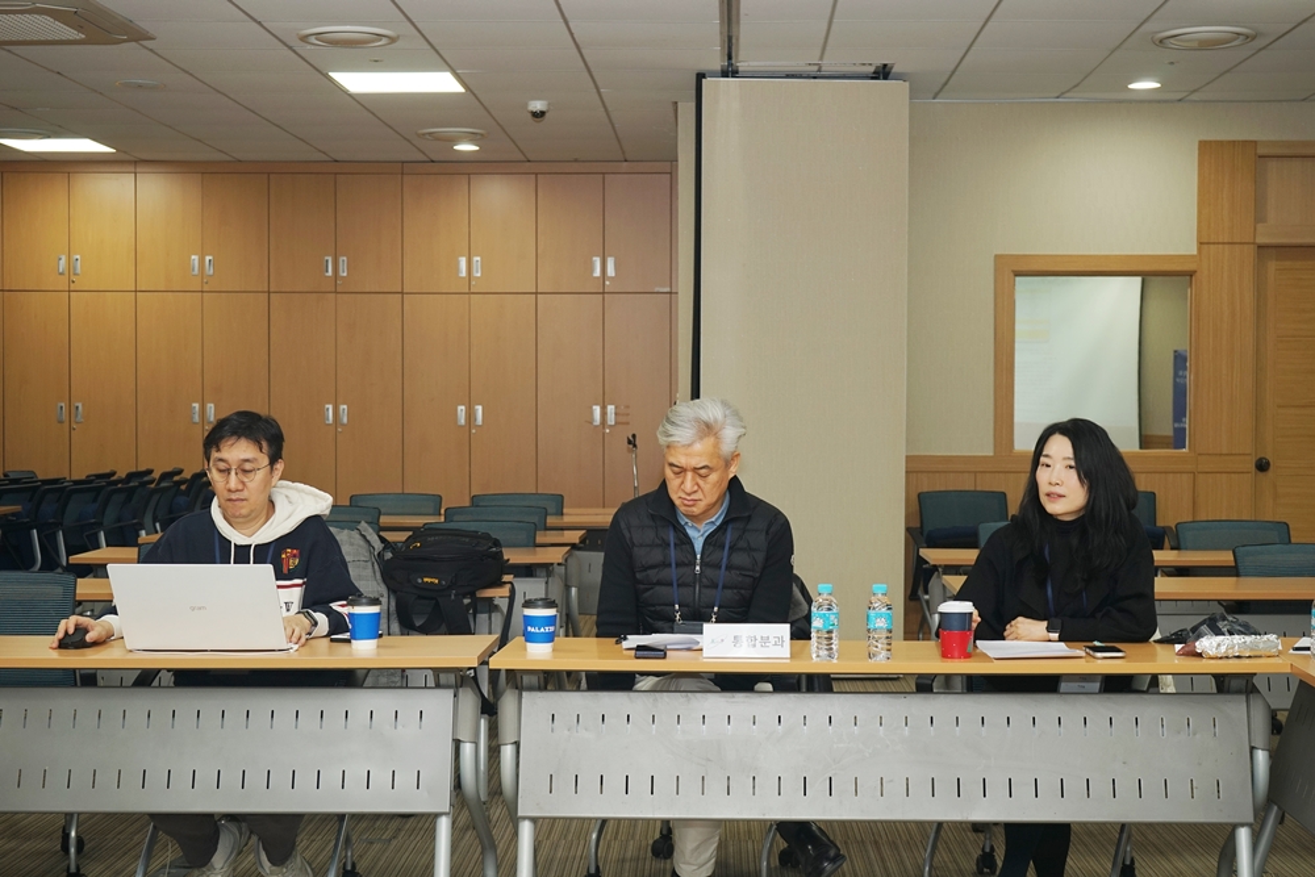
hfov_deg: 38.2
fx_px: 1900
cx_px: 658
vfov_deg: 26.0
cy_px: 438
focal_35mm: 52
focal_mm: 52
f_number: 7.1
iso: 320
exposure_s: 1/60
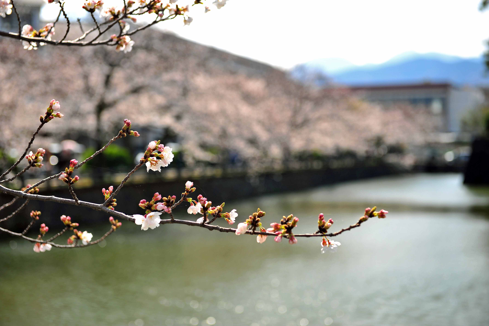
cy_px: 163
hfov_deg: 28.9
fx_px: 950
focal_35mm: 70
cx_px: 244
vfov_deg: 19.4
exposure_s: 1/250
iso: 100
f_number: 4.5
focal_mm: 70
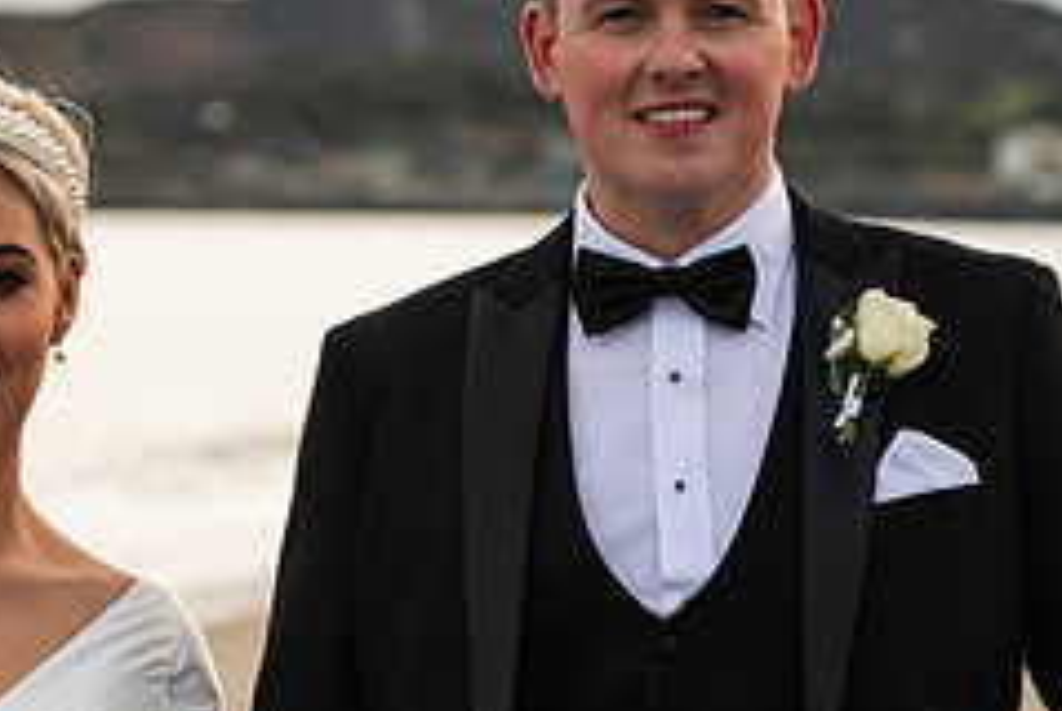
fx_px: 5730
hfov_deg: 10.6
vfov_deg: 7.1
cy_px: 607
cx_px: 329
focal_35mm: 194
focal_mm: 80
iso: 80
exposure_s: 1/200
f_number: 3.5
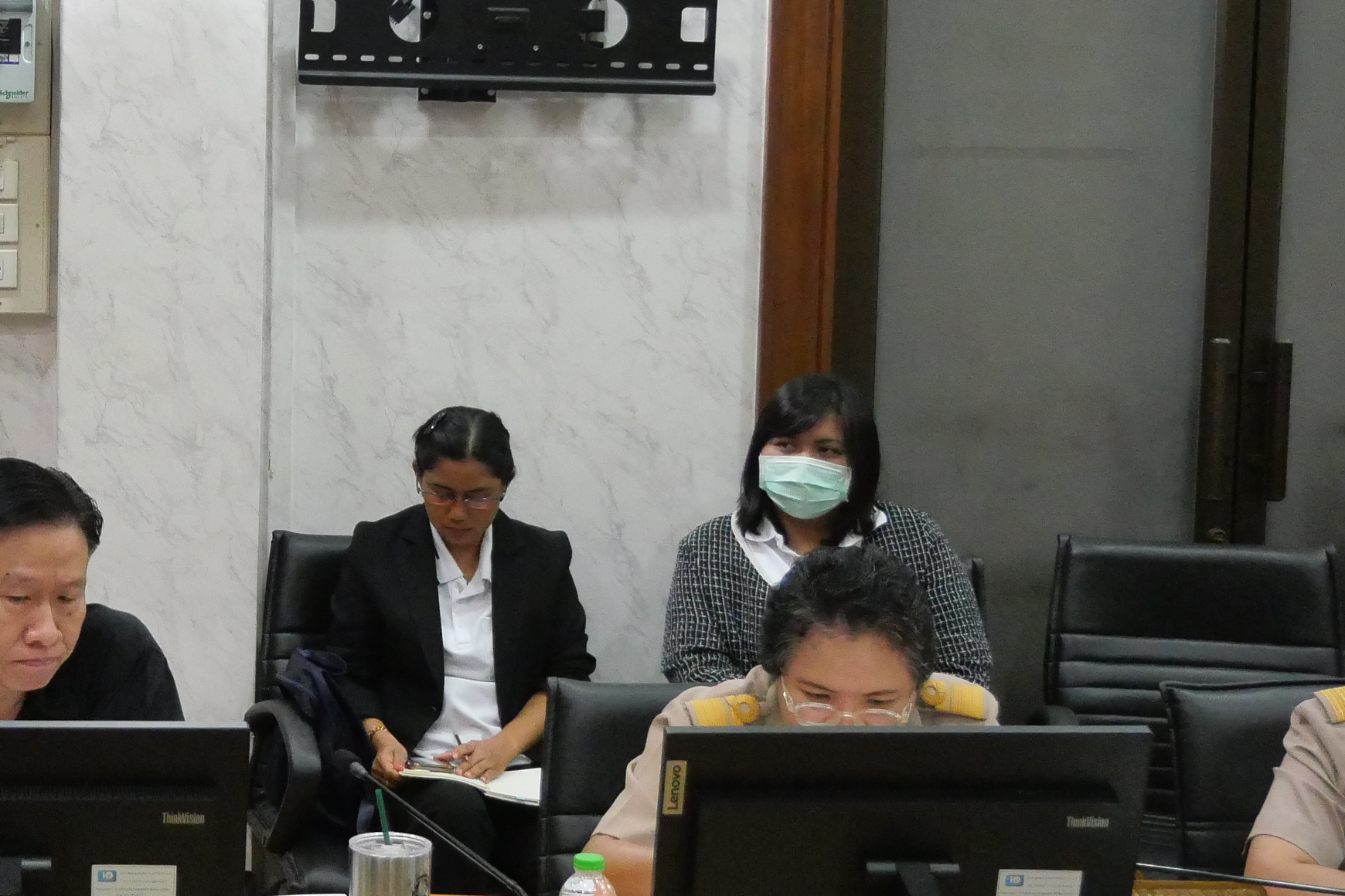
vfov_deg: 17.3
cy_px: 348
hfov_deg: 24.7
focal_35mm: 79
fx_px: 2951
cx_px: 70
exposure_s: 1/100
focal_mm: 18
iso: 3200
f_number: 3.9
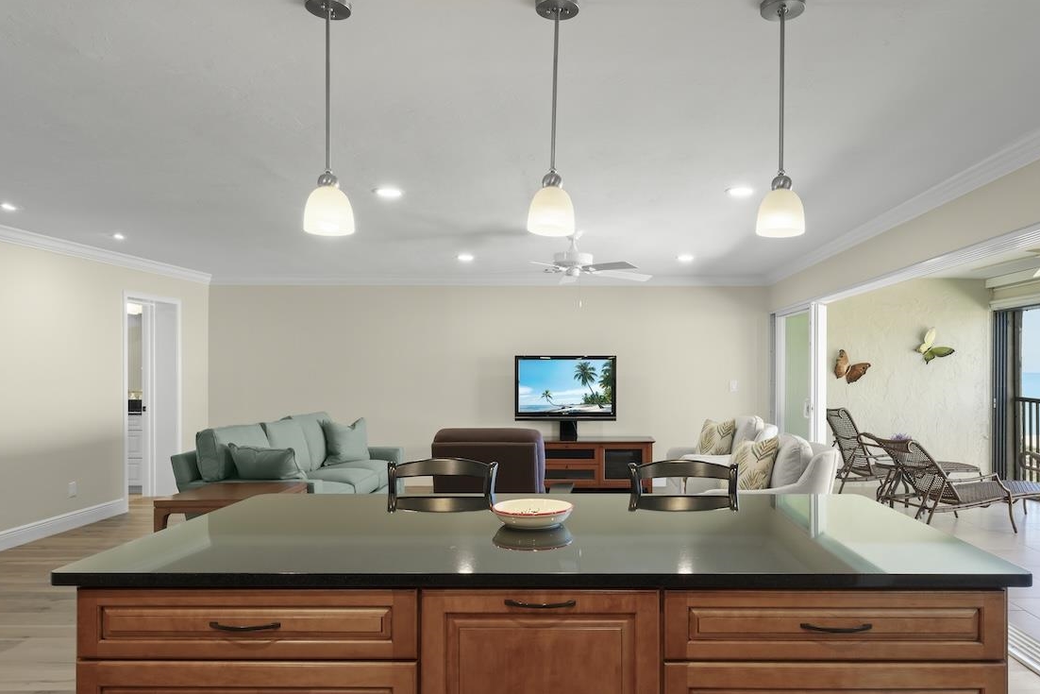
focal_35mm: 25
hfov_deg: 71.1
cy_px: 371
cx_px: 593
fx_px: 722
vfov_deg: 51.3
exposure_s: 1/3
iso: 400
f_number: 11
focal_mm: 18
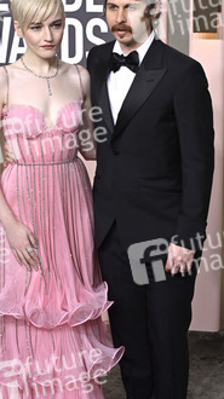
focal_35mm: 108
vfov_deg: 19.8
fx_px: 1143
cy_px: 196
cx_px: 80
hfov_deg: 11.2
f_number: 8
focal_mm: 85
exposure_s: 1/640
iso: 800
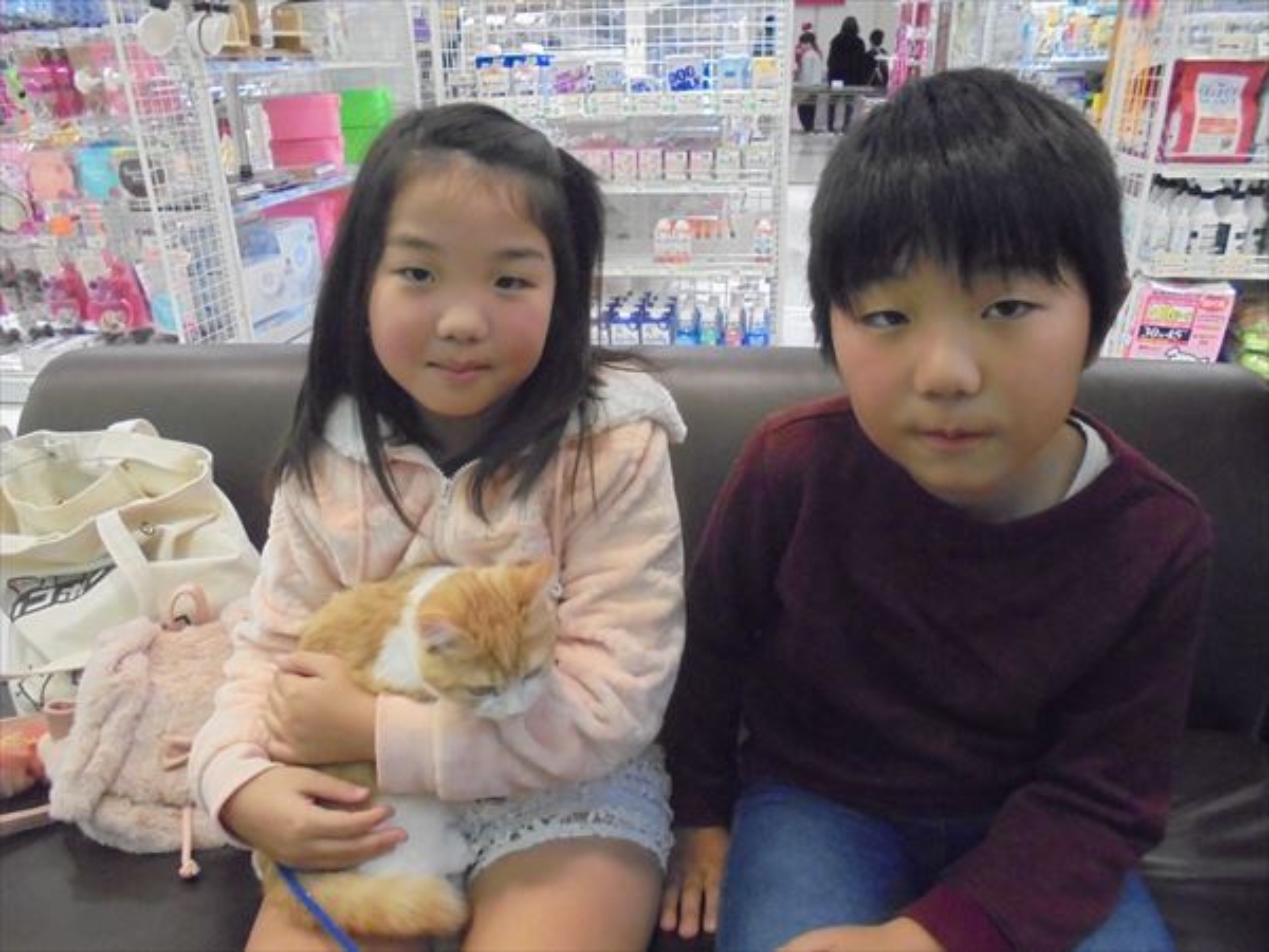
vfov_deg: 53.1
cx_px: 634
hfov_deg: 67.3
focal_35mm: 26
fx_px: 953
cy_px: 476
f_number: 3.5
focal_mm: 4.6
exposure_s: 1/80
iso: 800
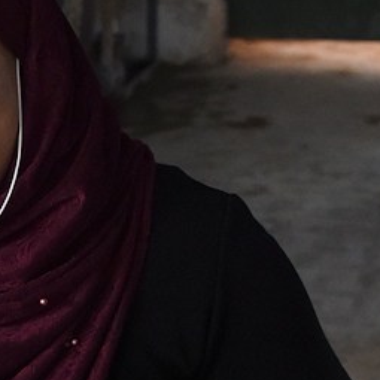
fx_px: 1230
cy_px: 425
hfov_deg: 16.8
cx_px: -72
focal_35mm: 99
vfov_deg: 17.0
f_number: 5.6
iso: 1250
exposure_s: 1/30
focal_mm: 29
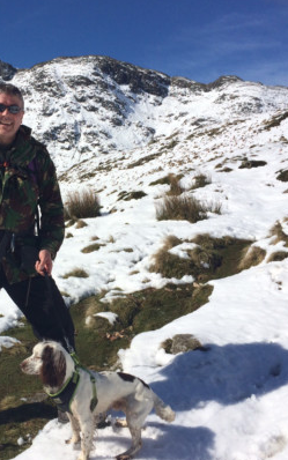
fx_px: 552
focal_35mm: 44
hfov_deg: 28.5
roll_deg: -3.1
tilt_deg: -4.3
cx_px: 49
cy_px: 224
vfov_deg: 45.3
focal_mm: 4.15
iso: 32
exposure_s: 1/5882
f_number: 2.2
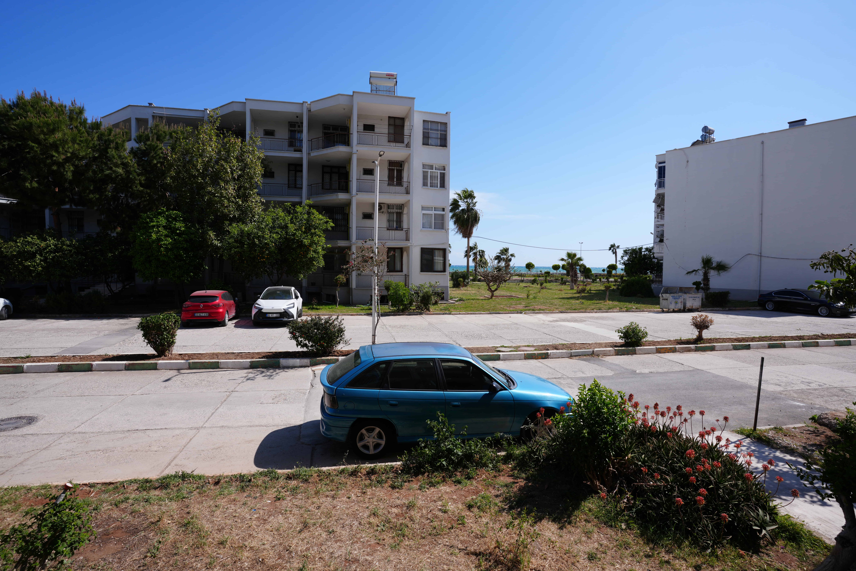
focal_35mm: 17
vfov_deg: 70.4
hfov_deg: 93.3
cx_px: 428
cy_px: 286
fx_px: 404
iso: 100
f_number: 10
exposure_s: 1/200
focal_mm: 17
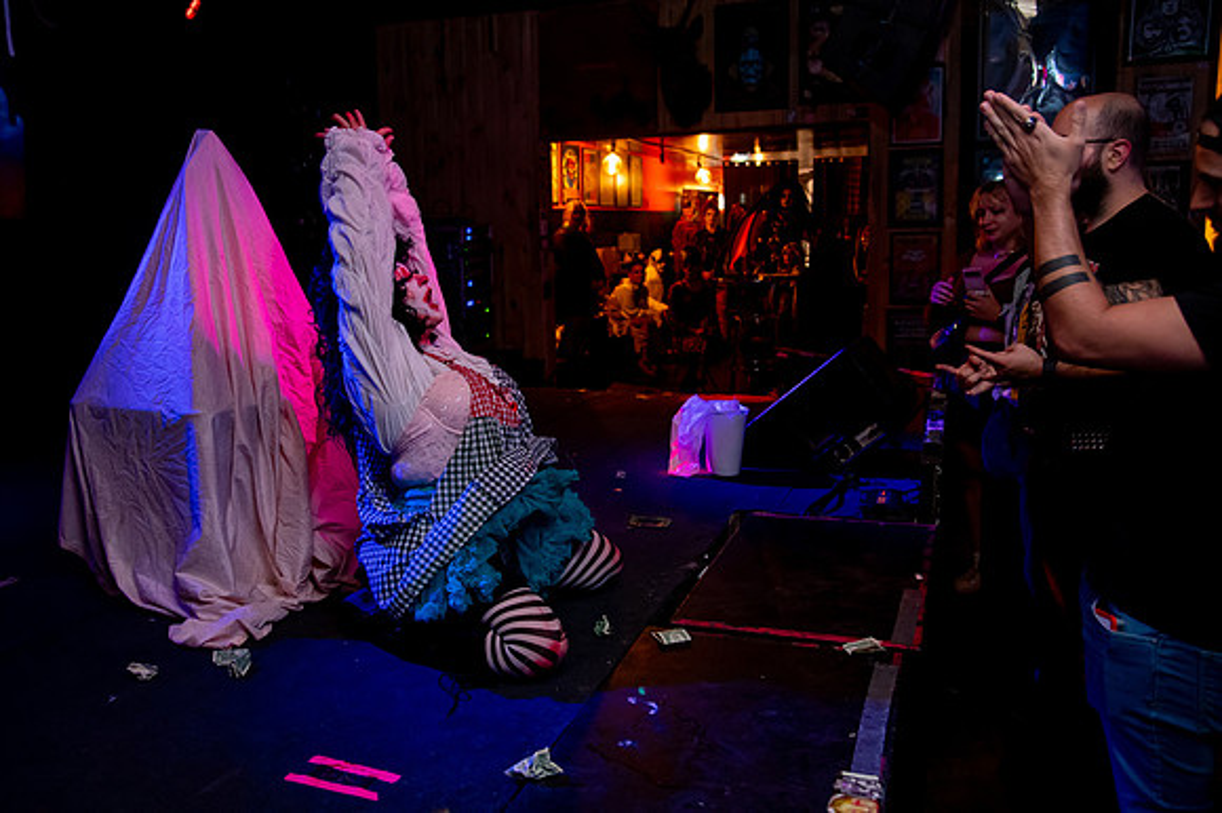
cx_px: 573
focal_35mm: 32
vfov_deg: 41.2
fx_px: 1082
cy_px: 381
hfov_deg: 58.9
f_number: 4
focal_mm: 30
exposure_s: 1/80
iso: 5000
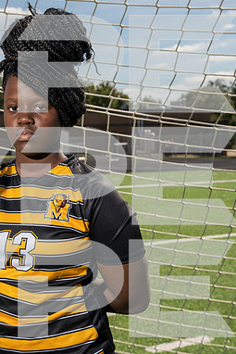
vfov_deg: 25.7
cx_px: 3
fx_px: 776
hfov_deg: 16.9
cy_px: 177
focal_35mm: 79
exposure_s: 1/250
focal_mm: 52
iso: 100
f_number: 8
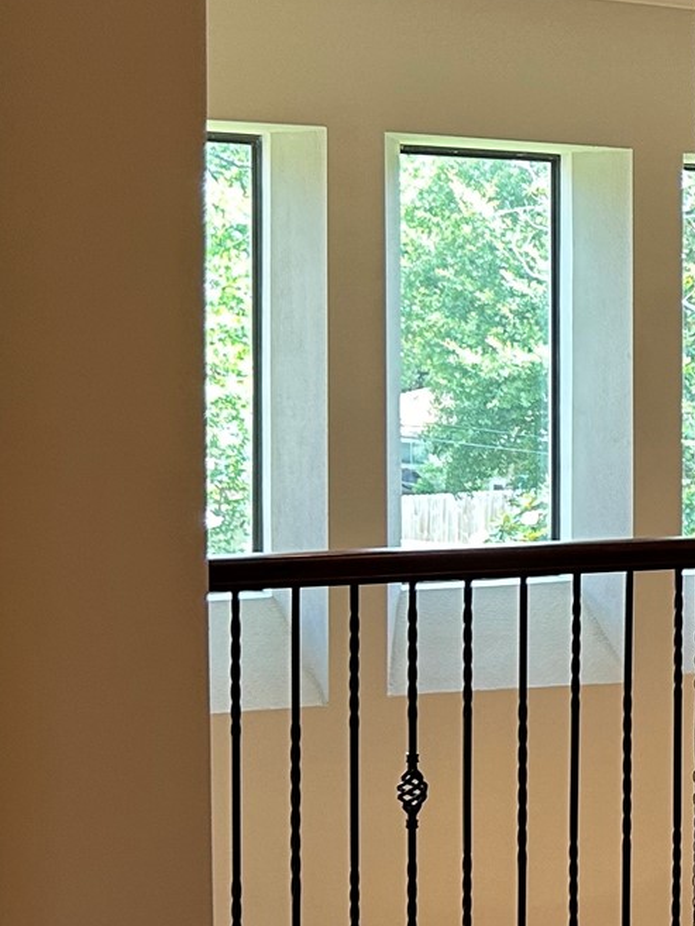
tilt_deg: -2.6
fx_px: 2168
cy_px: 454
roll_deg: -1.6
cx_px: 1229
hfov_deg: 15.7
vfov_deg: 24.1
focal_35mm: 81
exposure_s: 1/120
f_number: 1.5
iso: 125
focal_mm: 5.7
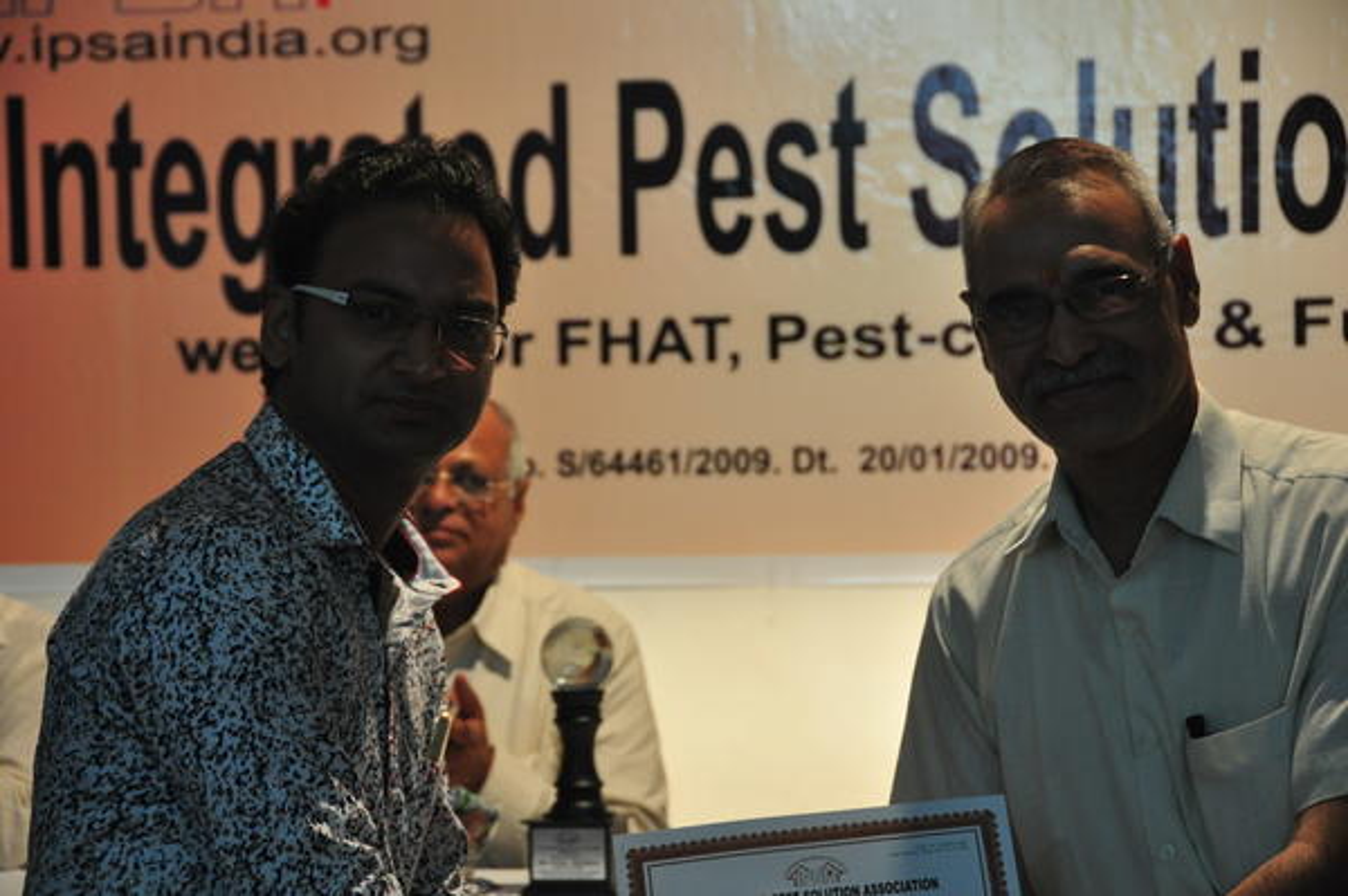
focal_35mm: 105
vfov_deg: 13.0
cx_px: 674
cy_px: 448
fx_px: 3928
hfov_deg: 19.5
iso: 800
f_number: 5
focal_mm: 70
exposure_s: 1/60
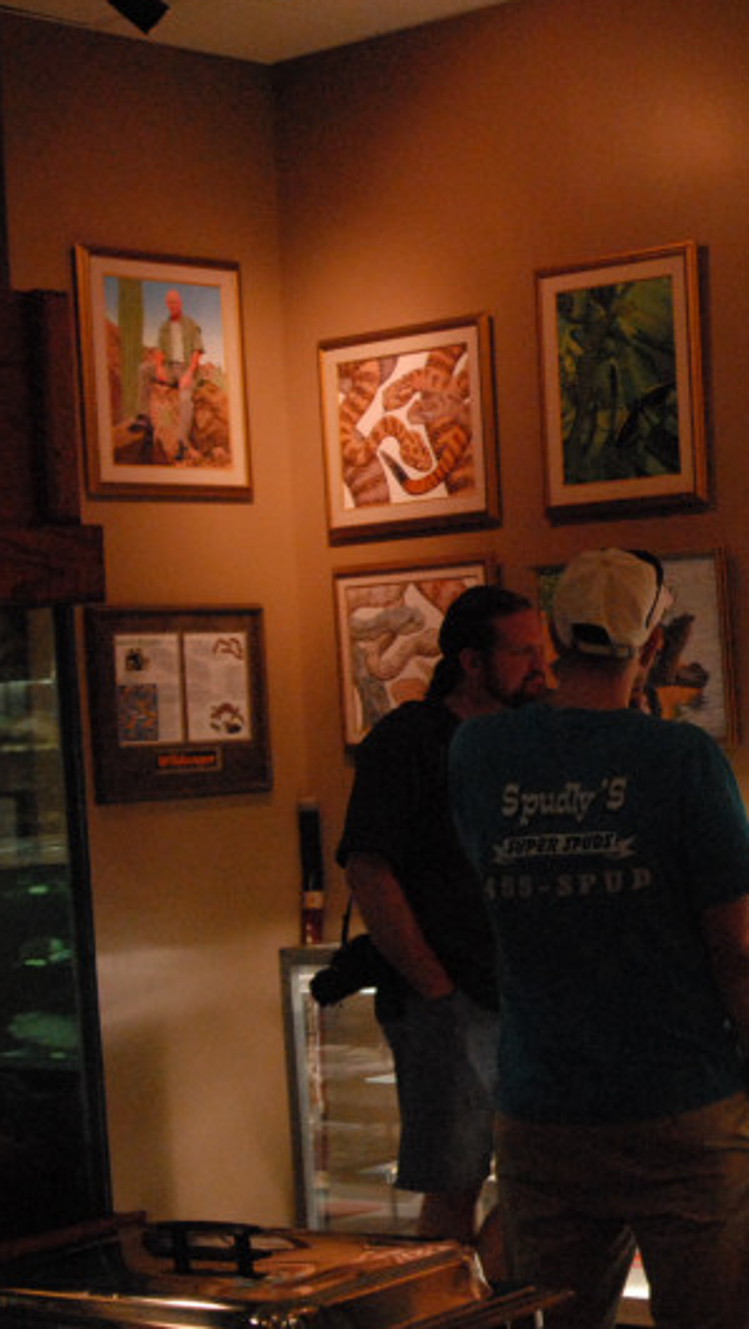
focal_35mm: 74
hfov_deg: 15.5
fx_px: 2603
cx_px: 1003
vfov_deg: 28.7
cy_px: 659
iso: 1600
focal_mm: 31
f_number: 5
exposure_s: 1/90
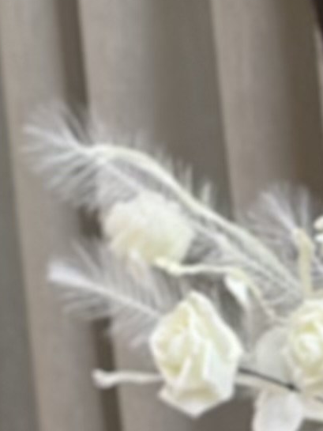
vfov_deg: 5.5
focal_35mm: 355
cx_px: -825
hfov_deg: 4.0
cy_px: -202
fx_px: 4415
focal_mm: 6.86
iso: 64
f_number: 1.78
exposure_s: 1/164
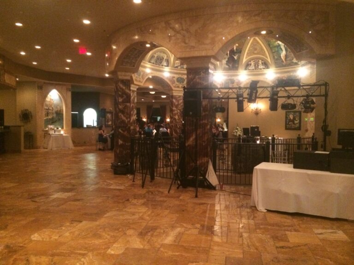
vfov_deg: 46.8
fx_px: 307
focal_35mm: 30
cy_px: 132
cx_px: 177
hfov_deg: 60.0
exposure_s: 1/15
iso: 640
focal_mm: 4.12
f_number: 2.2
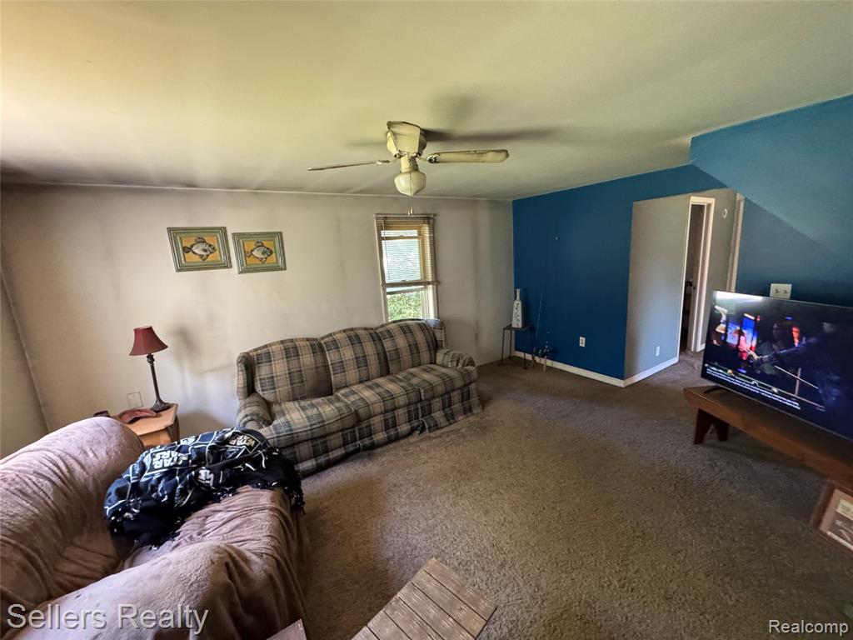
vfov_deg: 85.7
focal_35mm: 14
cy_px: 320
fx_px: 345
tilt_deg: -13.2
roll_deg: +3.6
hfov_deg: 102.1
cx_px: 426
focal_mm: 2.22
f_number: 2.2
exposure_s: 1/60
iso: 1000
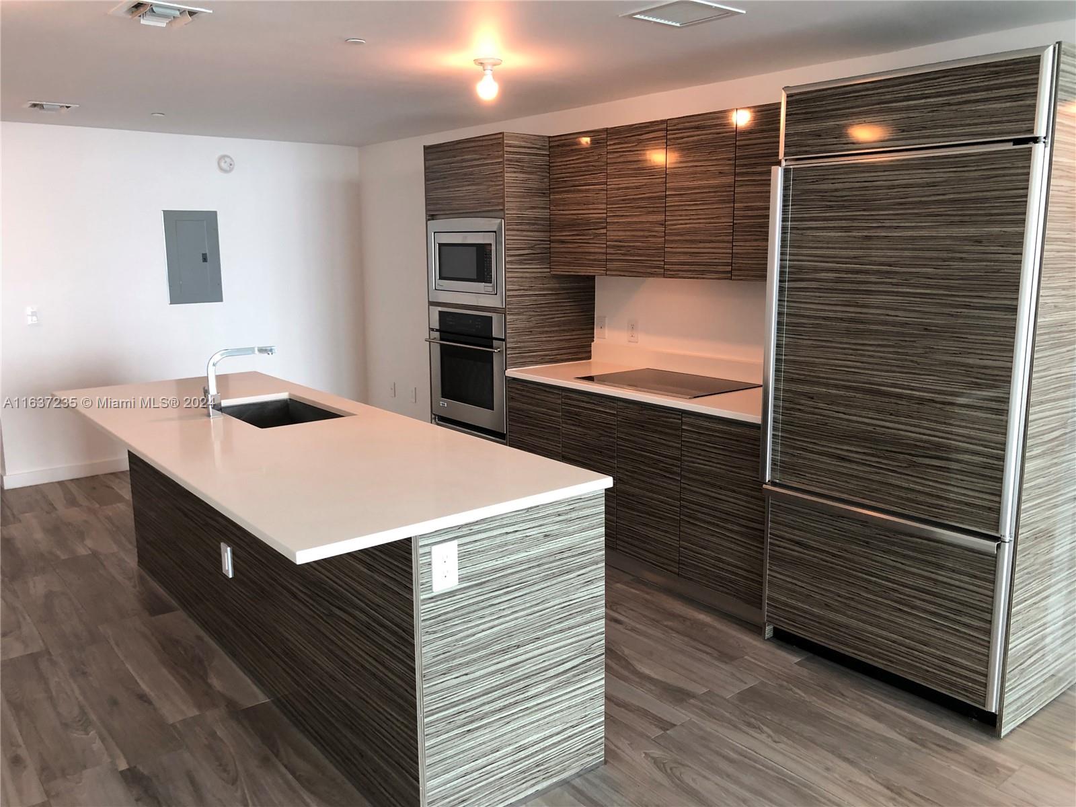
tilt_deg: -8.9
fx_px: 870
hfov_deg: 63.4
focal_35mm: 28
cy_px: 404
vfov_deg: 49.7
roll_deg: +0.7
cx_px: 538
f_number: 1.8
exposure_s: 1/30
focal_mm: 3.99
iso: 25
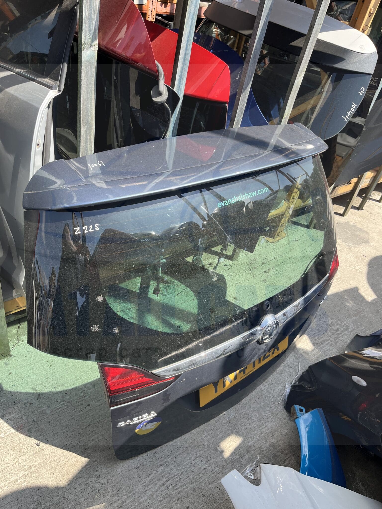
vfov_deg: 67.3
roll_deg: -11.9
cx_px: 191
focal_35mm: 26
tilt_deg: -36.3
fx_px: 383
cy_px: 254
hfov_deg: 53.1
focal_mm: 5.1
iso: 50
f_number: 1.6
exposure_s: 1/833
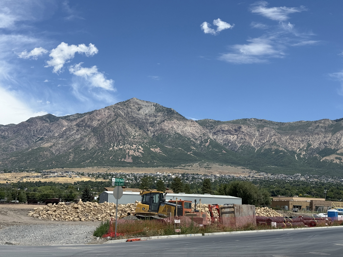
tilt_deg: +9.8
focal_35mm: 48
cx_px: 172
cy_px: 128
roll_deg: -2.4
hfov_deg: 39.7
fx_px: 476
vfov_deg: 30.3
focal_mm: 6.76
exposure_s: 1/6536
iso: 80
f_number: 1.78
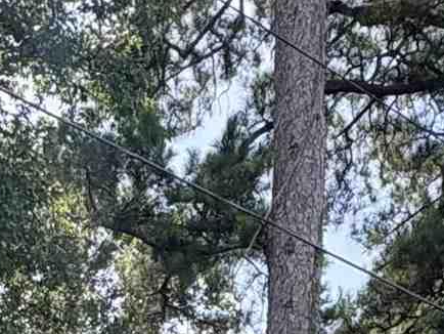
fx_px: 1271
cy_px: 819
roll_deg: -1.8
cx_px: 147
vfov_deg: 11.9
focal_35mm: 99
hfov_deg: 19.8
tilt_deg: +0.0
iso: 64
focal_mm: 2.22
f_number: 2.2
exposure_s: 1/352
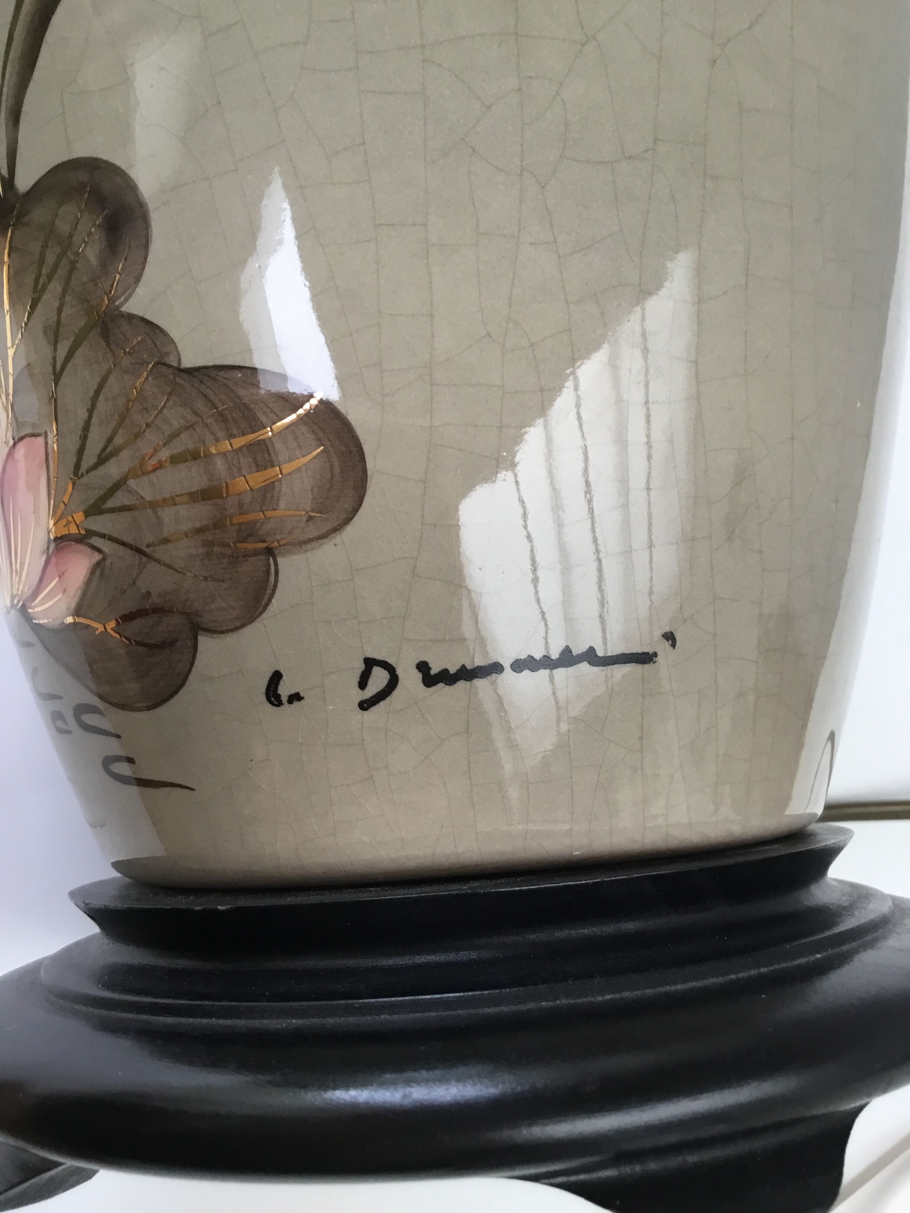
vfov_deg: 58.4
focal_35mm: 31
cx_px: 455
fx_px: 1087
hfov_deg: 45.4
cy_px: 606
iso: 100
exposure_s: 1/33
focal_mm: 3.3
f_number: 2.4
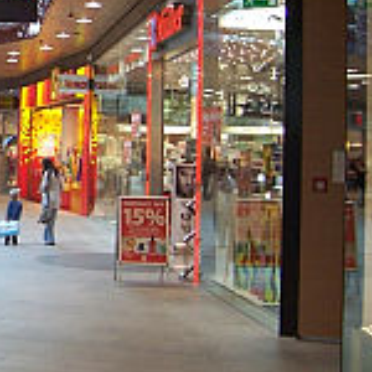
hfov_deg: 18.3
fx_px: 1094
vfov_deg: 19.1
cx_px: -72
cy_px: 84
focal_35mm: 90
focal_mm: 5.6
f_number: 2.7
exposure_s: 1/60
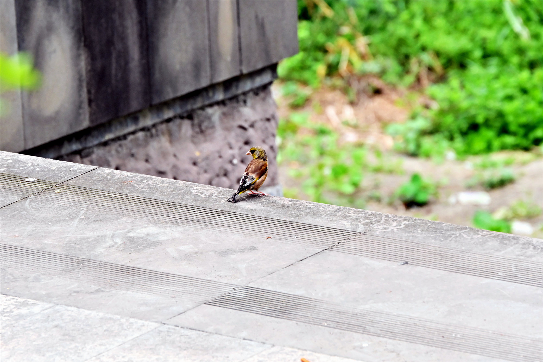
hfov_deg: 10.3
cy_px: 181
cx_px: 272
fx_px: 3016
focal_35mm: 200
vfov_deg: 6.9
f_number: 8
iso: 720
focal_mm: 200
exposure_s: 1/400
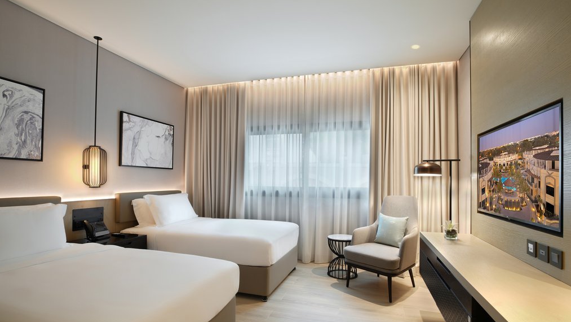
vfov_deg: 60.8
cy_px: 182
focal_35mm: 18
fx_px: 273
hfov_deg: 92.7
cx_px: 284
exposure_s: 2.5
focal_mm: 17
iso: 80
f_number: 9
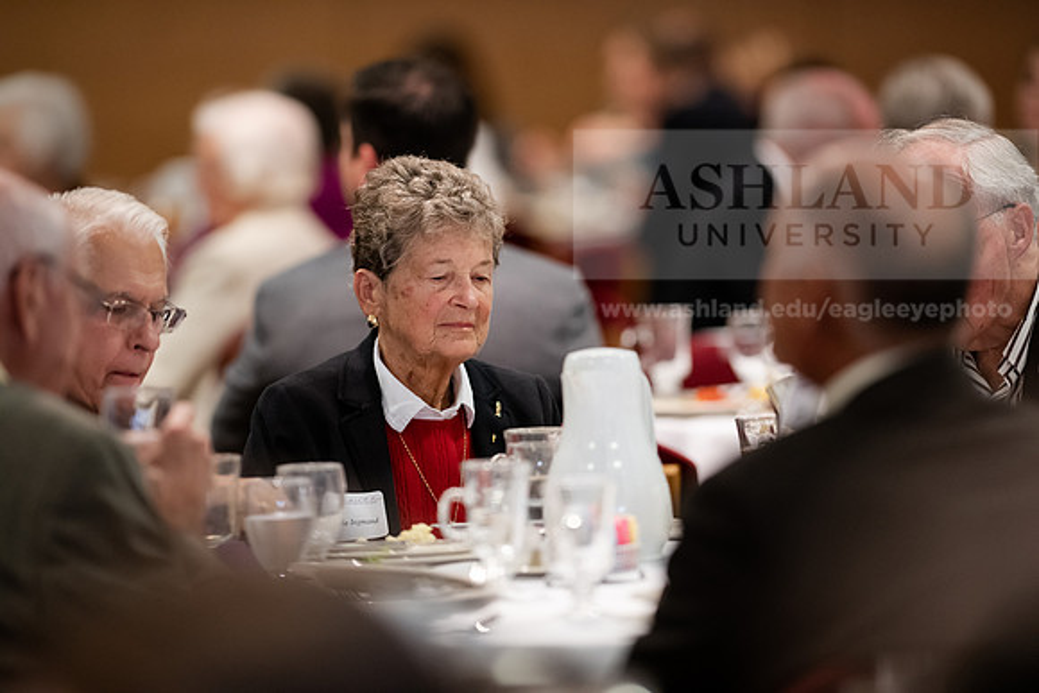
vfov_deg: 4.6
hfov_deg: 6.9
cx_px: 520
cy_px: 346
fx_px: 8660
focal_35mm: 300
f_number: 2.8
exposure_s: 1/200
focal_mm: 300
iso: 2500
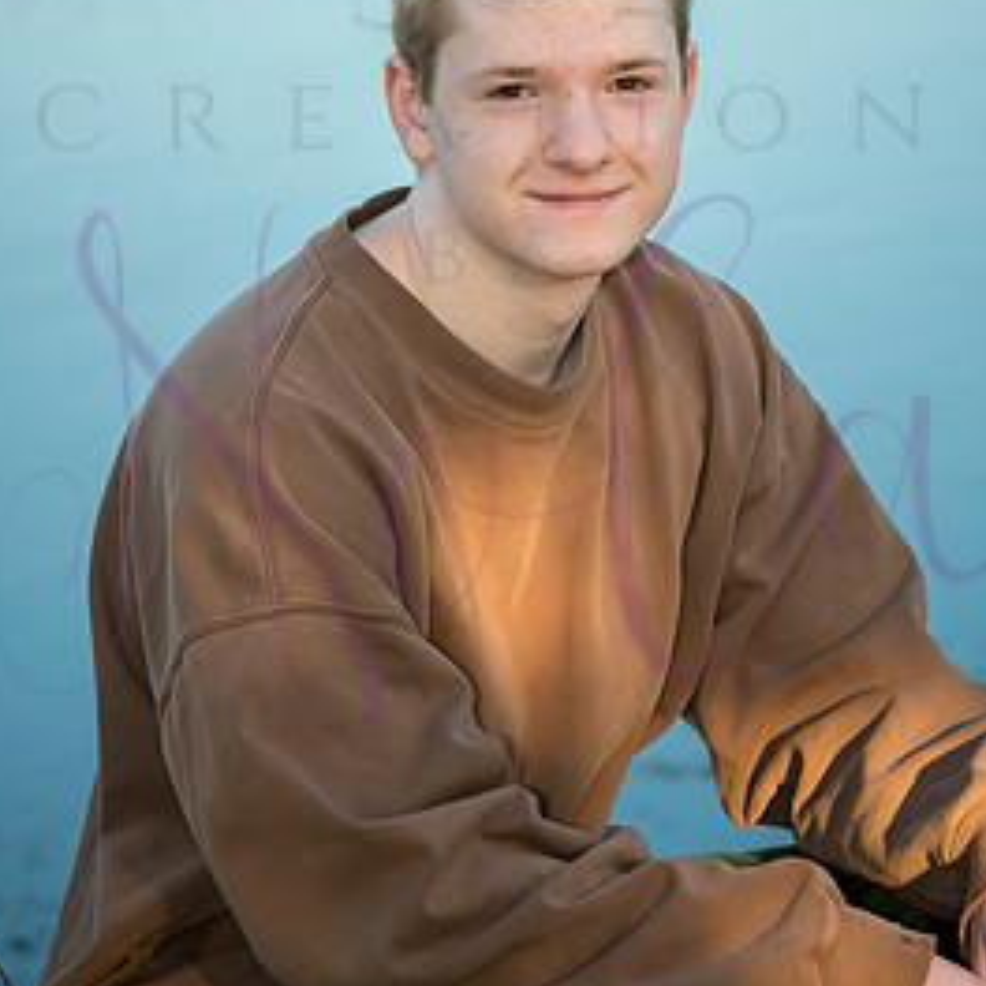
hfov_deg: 8.3
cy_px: 250
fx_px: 6767
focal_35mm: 210
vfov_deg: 8.3
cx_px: 534
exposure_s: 1/400
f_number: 9
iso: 400
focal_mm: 145
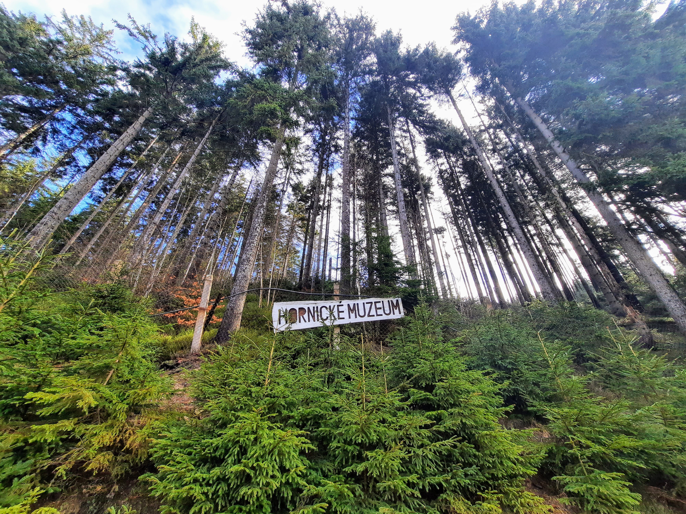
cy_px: 257
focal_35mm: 13
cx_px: 343
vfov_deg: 89.9
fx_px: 258
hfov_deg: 106.2
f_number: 2.2
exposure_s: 1/252
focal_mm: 1.74
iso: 40
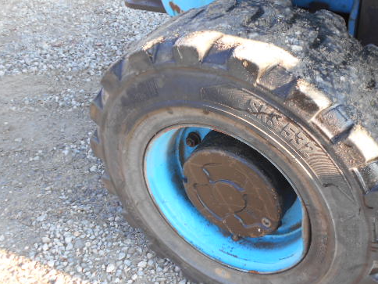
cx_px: 234
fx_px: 491
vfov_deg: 32.1
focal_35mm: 45
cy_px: 169
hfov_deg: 41.8
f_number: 3.6
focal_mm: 5.8
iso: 80
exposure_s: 1/50
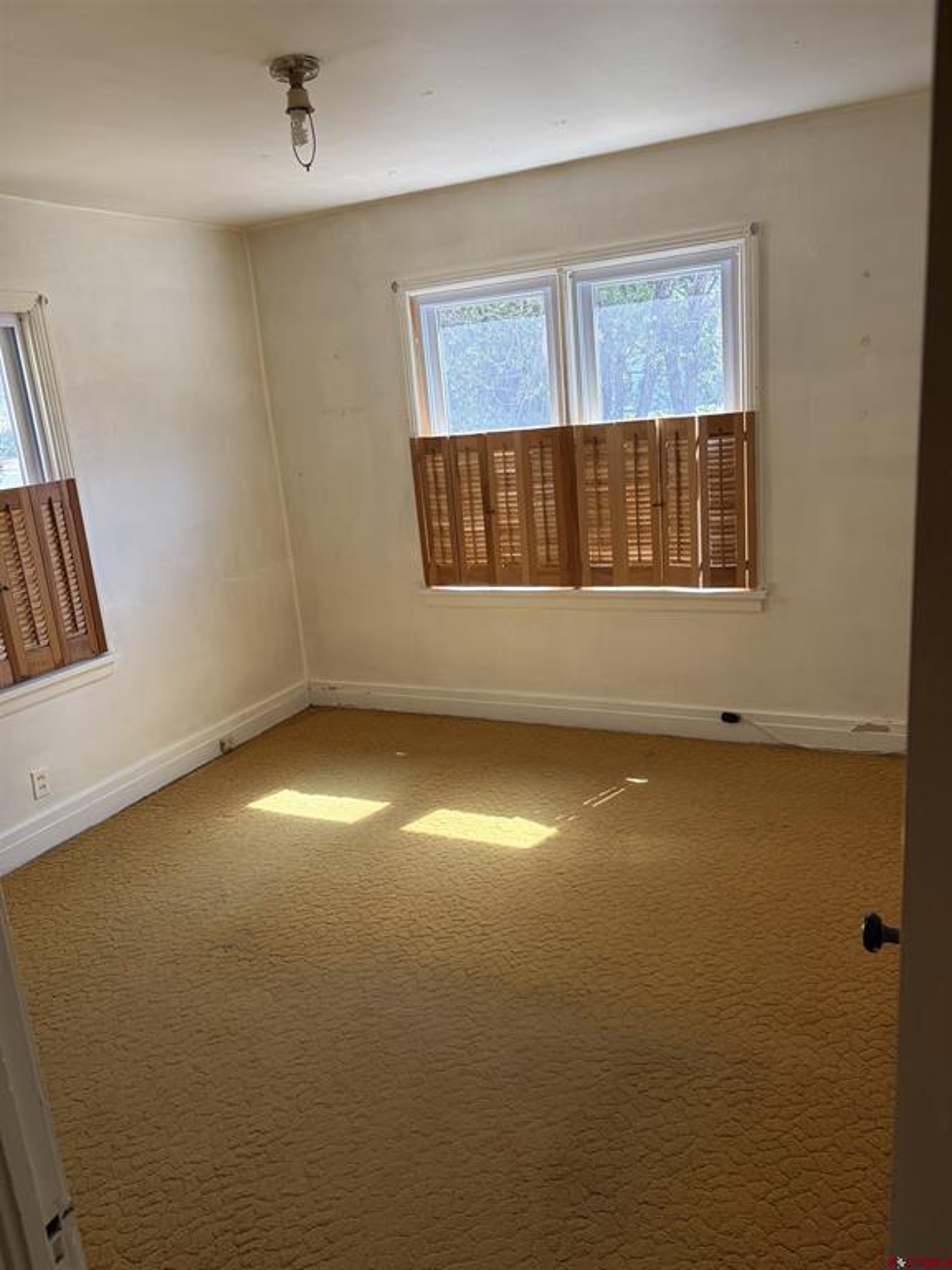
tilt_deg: -13.9
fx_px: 953
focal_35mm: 26
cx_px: 476
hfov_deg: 53.1
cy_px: 635
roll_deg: +5.1
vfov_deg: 67.3
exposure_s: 1/225
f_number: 1.6
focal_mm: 5.96
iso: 100
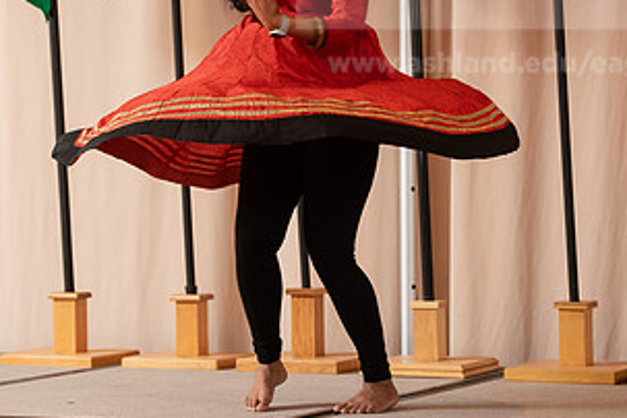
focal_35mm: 172
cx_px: 234
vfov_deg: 8.0
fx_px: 2995
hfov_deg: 11.9
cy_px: 107
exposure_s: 1/160
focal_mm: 90
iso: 2500
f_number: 3.5
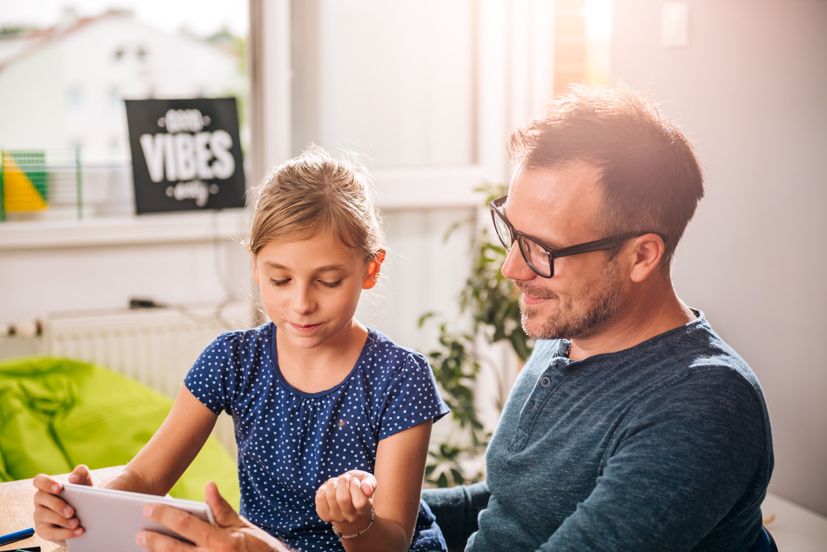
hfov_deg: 28.8
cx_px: 414
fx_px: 1609
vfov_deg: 19.5
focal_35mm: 70
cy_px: 276
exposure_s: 1/200
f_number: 3.2
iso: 160
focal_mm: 70
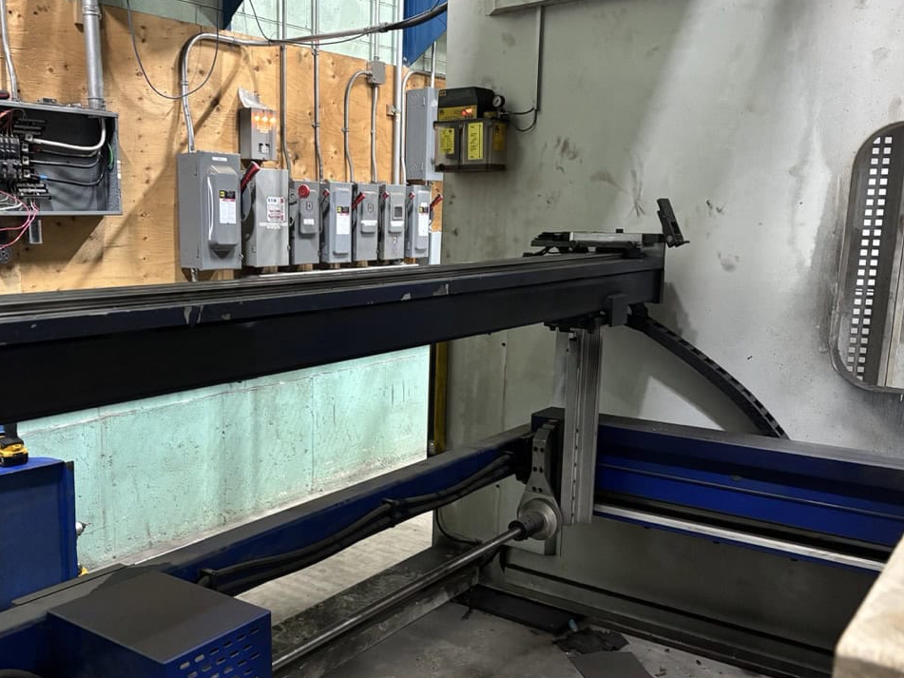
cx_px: 340
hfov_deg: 52.1
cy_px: 416
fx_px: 914
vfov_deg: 40.5
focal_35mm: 35
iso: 500
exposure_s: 1/30
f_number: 1.6
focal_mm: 6
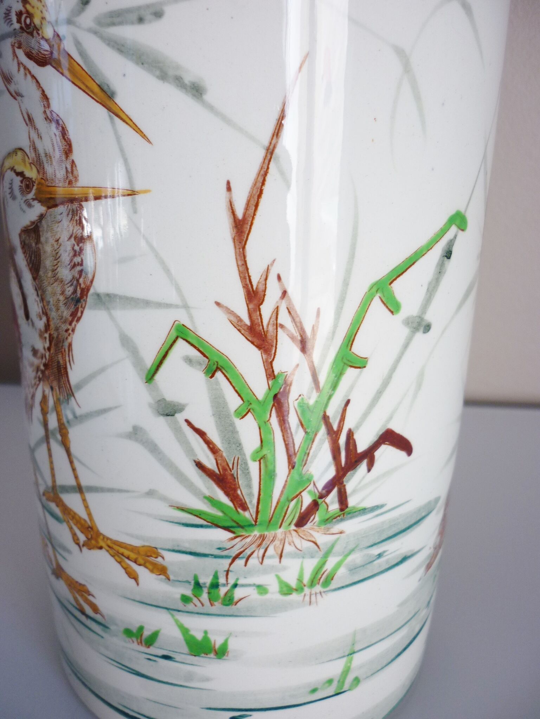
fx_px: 686
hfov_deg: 42.9
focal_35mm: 33
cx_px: 270
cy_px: 360
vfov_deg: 55.4
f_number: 2.8
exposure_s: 1/30
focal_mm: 5.5
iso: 80
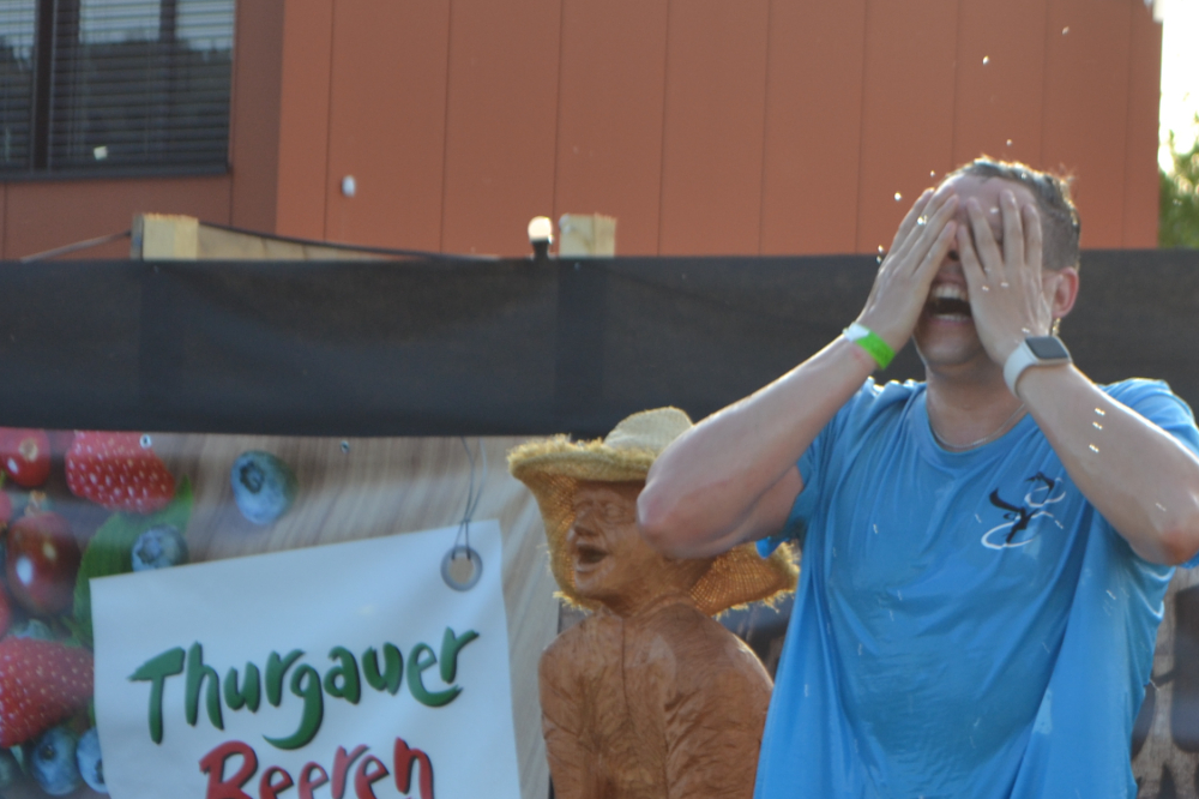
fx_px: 5627
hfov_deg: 12.1
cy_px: 659
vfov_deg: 8.1
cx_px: 975
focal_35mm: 169
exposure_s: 1/125
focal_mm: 55
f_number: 5.6
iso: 125
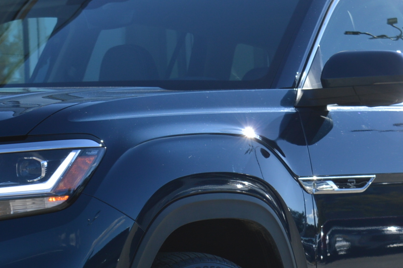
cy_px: 227
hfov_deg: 10.0
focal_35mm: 206
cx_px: 138
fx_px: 2304
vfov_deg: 6.6
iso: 100
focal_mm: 48
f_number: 8
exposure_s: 1/250
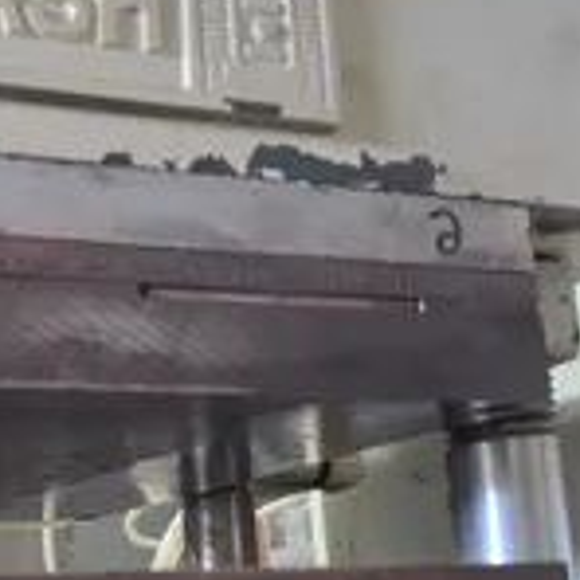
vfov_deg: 30.3
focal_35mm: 55
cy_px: 470
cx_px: -51
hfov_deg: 28.4
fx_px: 1043
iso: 1600
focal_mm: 6.5
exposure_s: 1/120
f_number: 1.4
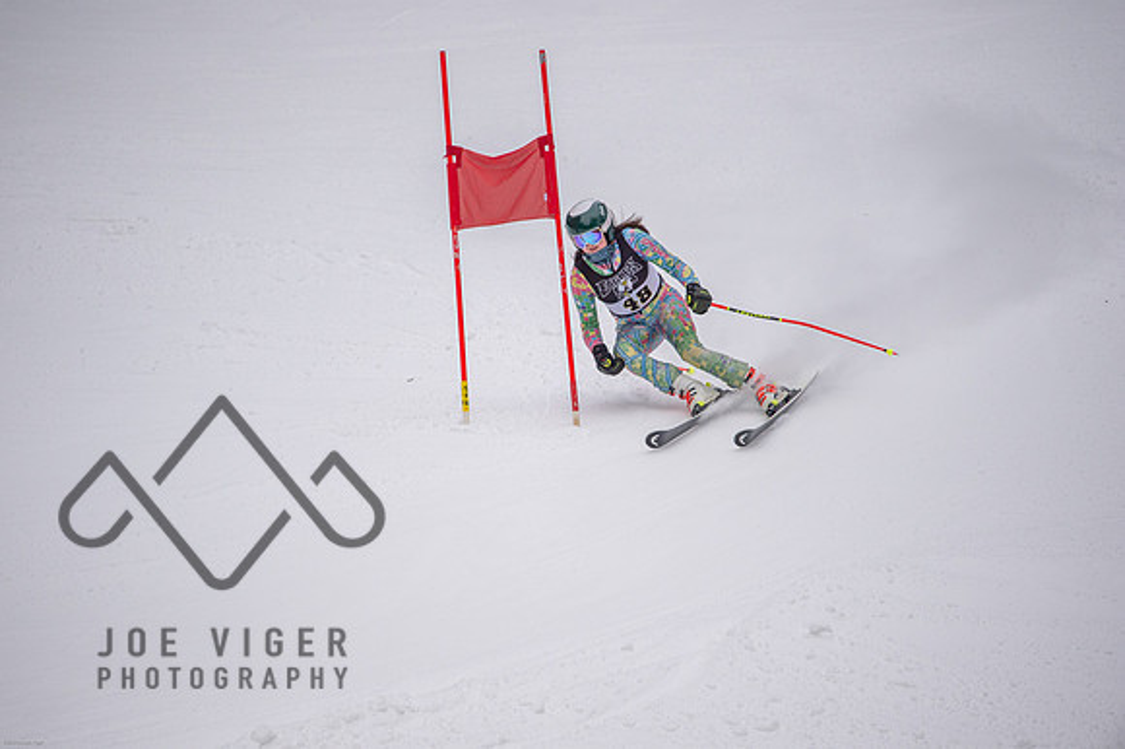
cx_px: 562
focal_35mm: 600
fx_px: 18739
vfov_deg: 2.3
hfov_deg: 3.4
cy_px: 374
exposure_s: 1/4000
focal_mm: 600
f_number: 6.3
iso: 2000
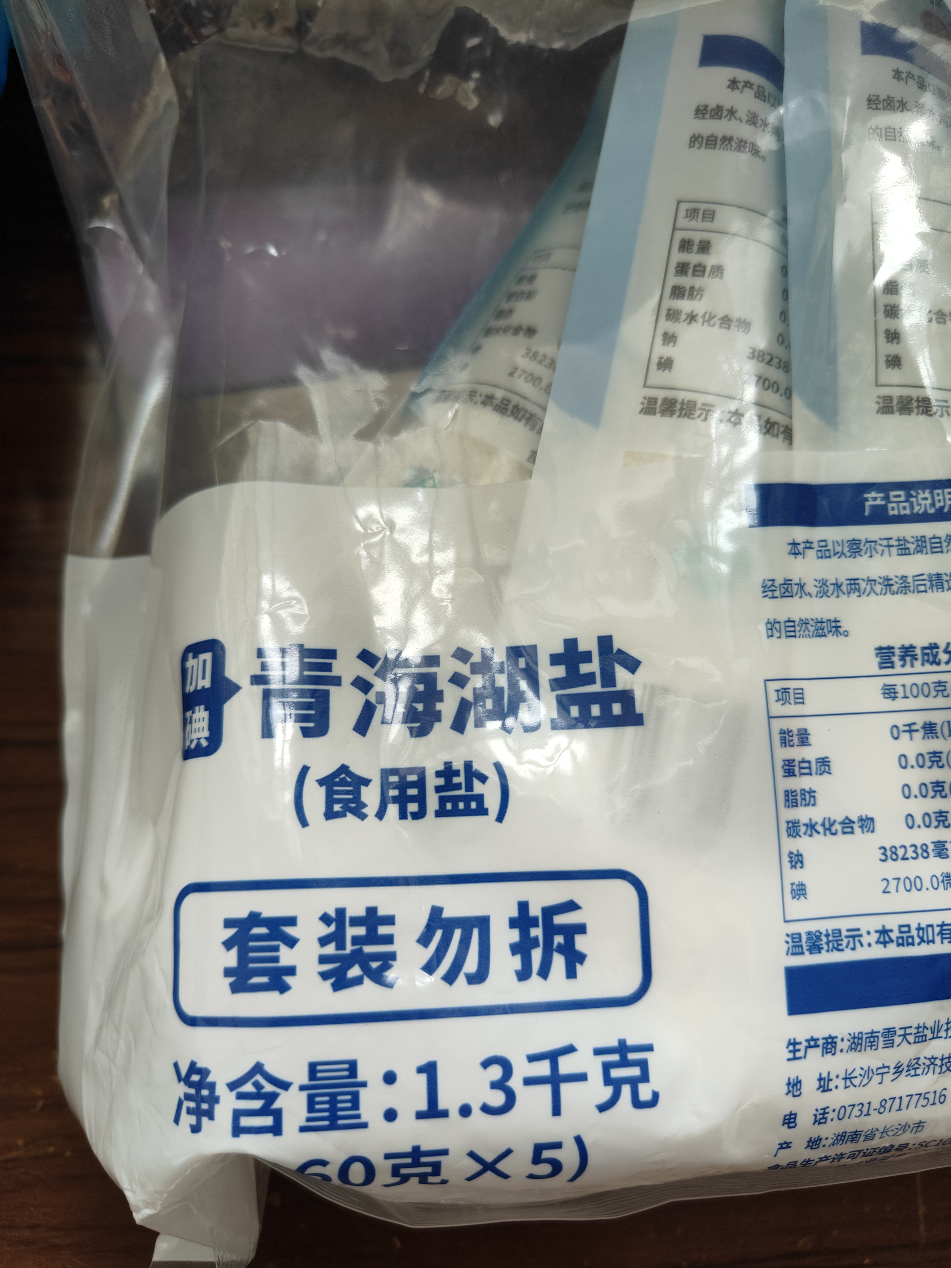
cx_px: 476
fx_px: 879
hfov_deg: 56.8
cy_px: 634
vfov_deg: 71.6
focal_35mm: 24
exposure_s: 1/100
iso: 80
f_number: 1.8
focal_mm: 5.59
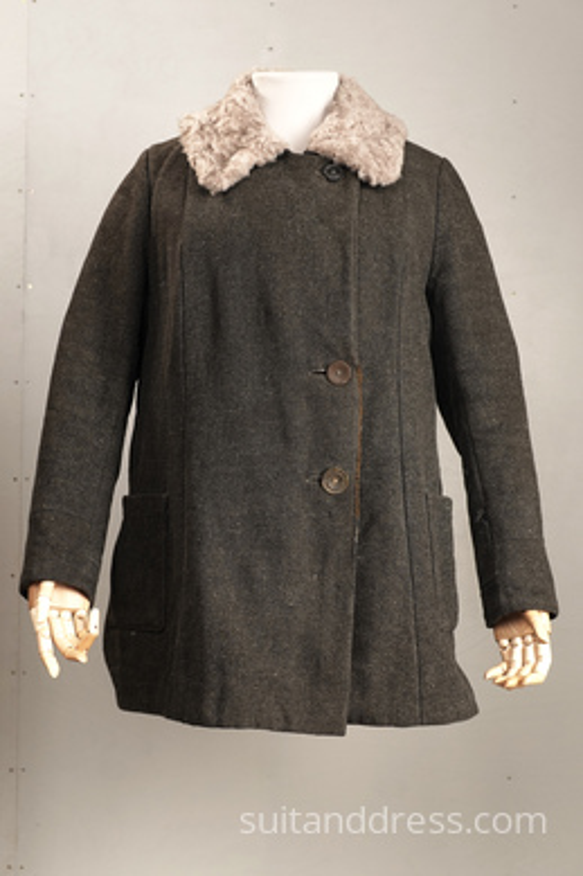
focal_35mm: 48
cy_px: 438
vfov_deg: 41.1
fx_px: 1167
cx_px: 292
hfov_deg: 28.1
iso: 400
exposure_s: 1/60
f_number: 5.6
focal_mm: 32
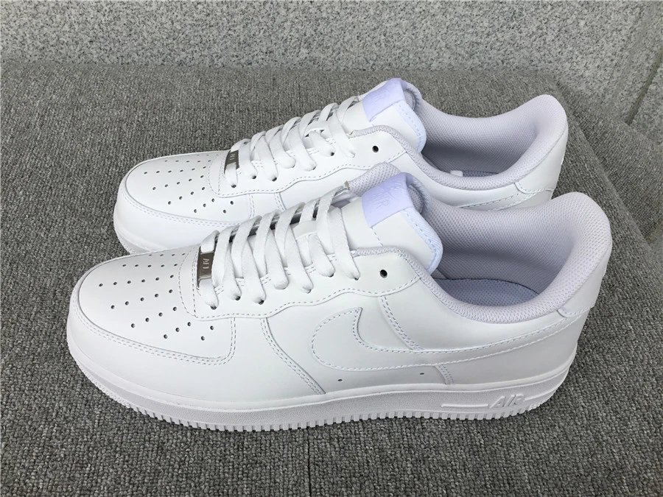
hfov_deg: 58.4
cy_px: 248
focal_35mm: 31
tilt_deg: -46.1
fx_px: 594
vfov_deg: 45.4
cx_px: 332
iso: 25
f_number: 2.4
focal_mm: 3.3
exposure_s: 1/100
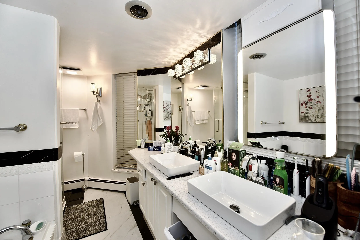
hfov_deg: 104.2
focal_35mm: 14
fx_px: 140
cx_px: 180
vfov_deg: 81.2
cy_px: 120
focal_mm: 14
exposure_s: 1/50
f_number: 3.5
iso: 100
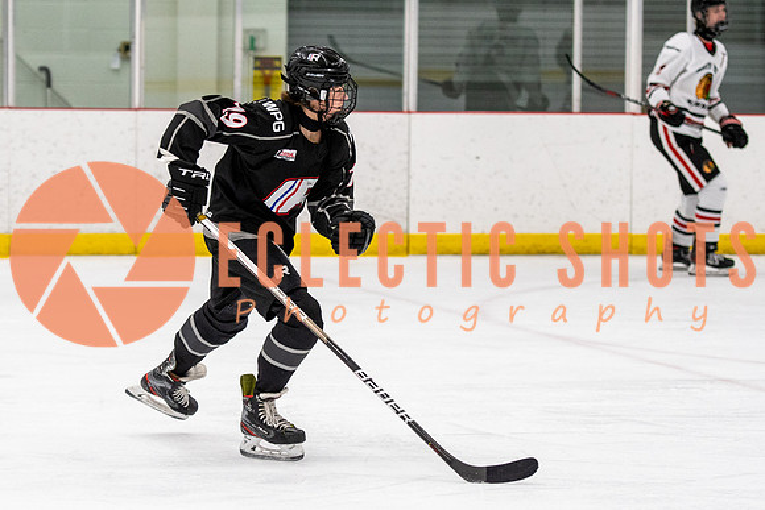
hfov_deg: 11.4
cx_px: 303
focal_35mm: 180
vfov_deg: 7.6
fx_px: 3827
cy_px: 199
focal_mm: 95
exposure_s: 1/640
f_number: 2.8
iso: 1400
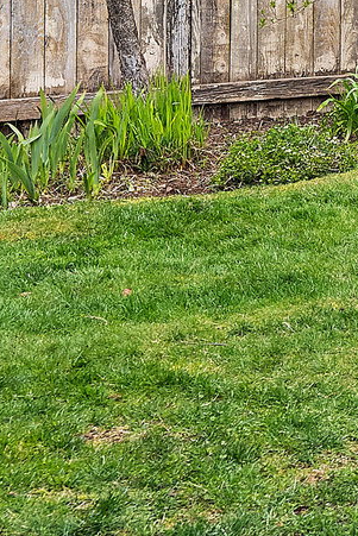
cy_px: -93
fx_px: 1639
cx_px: 850
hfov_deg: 10.7
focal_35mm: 110
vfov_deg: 17.8
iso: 400
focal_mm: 31
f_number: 7.1
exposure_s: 1/60
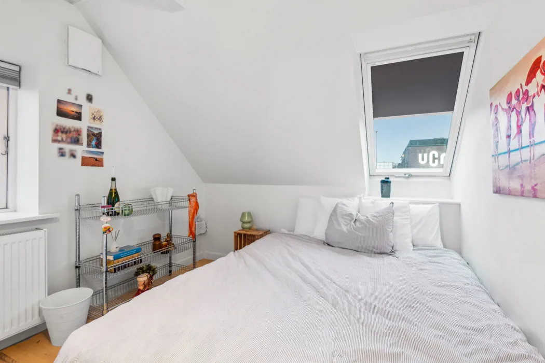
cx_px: 272
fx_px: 242
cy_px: 182
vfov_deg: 73.7
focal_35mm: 16
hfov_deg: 96.7
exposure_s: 1/2
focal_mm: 16
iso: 800
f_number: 11
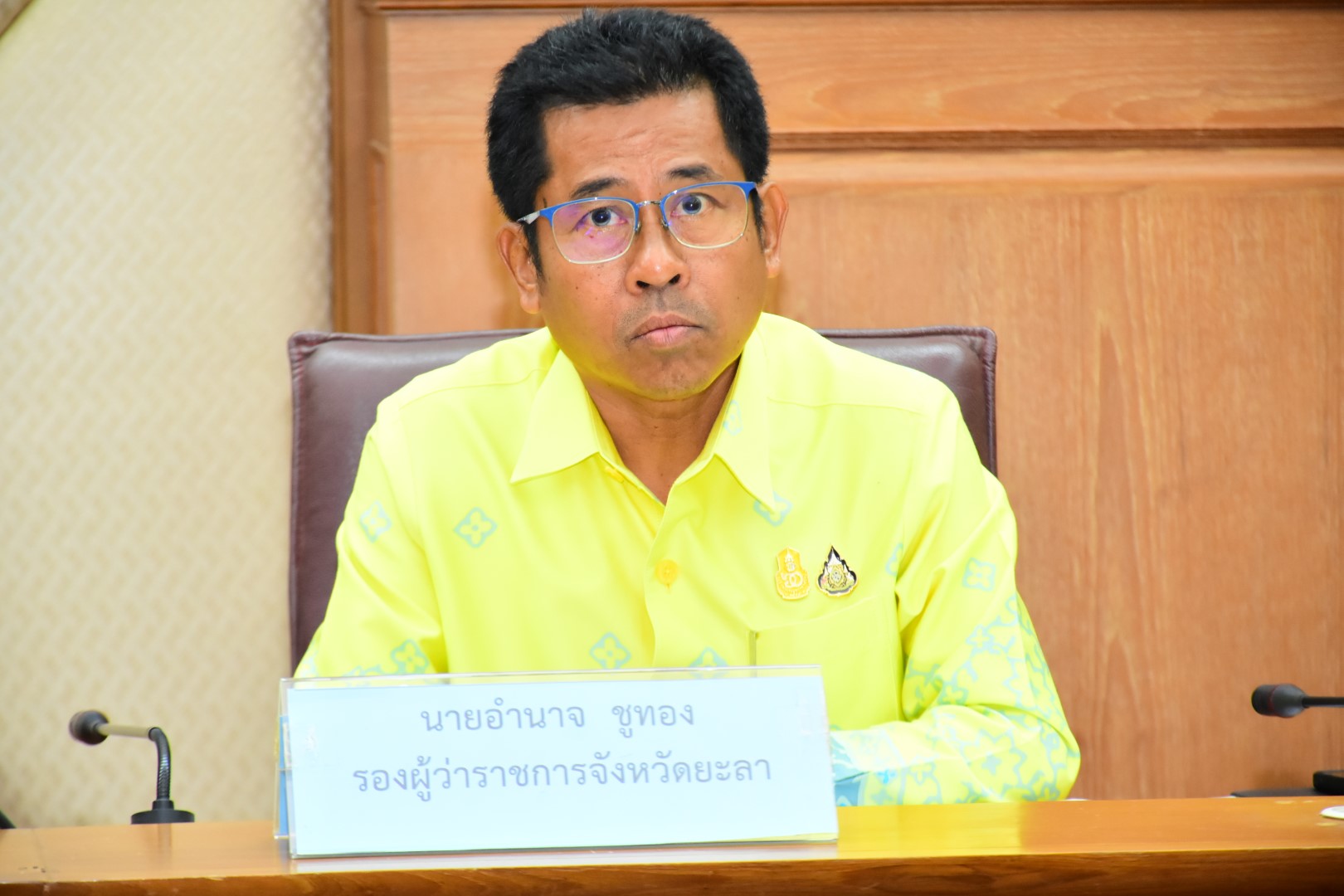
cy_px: 448
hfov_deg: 9.8
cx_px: 672
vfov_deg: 6.5
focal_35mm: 210
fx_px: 7839
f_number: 7.1
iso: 2000
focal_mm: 140
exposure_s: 1/80
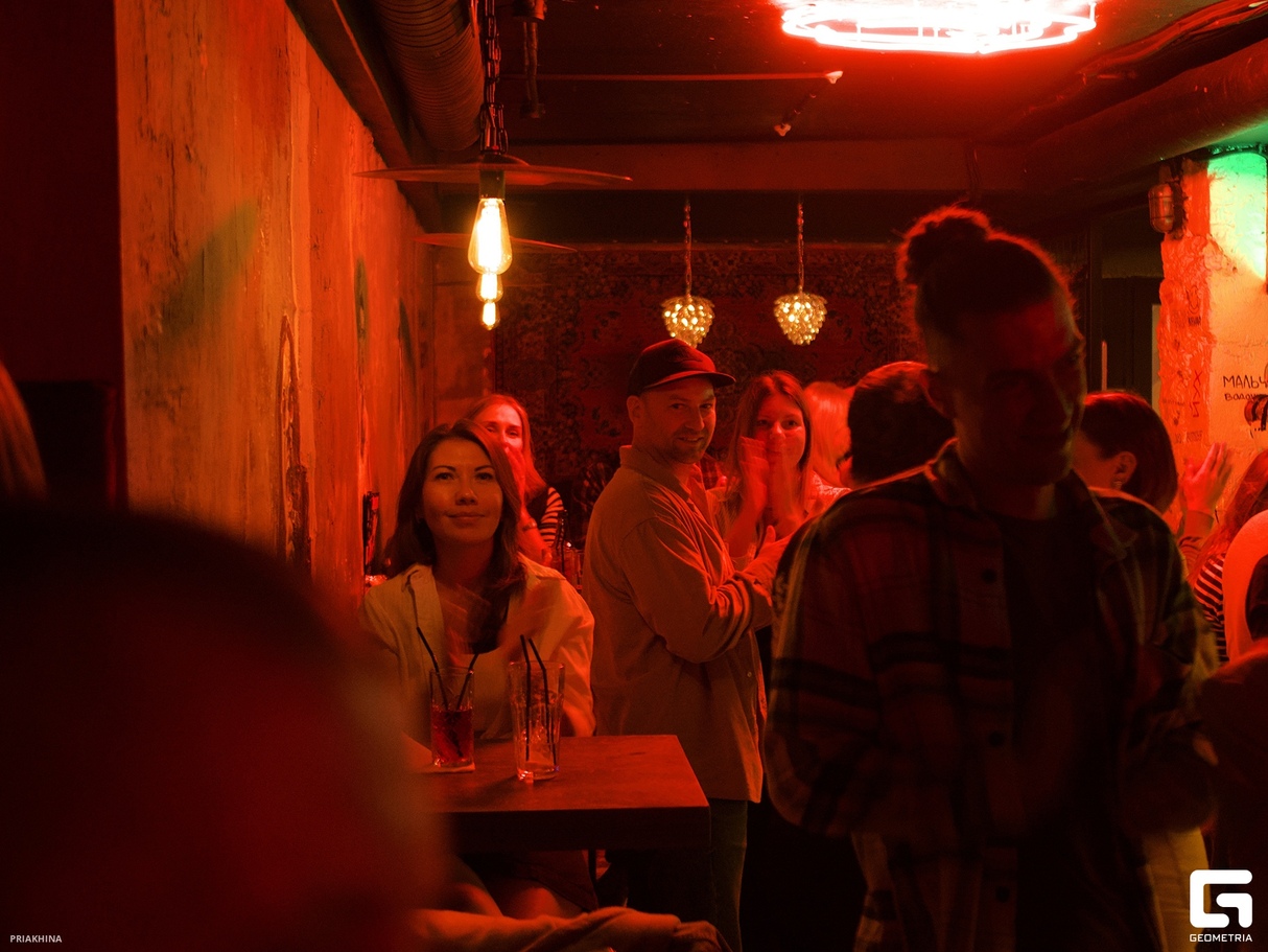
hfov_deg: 37.5
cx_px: 634
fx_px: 1869
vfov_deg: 28.6
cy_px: 476
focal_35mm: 51
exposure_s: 1/20
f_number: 2.2
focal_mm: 25
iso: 1600
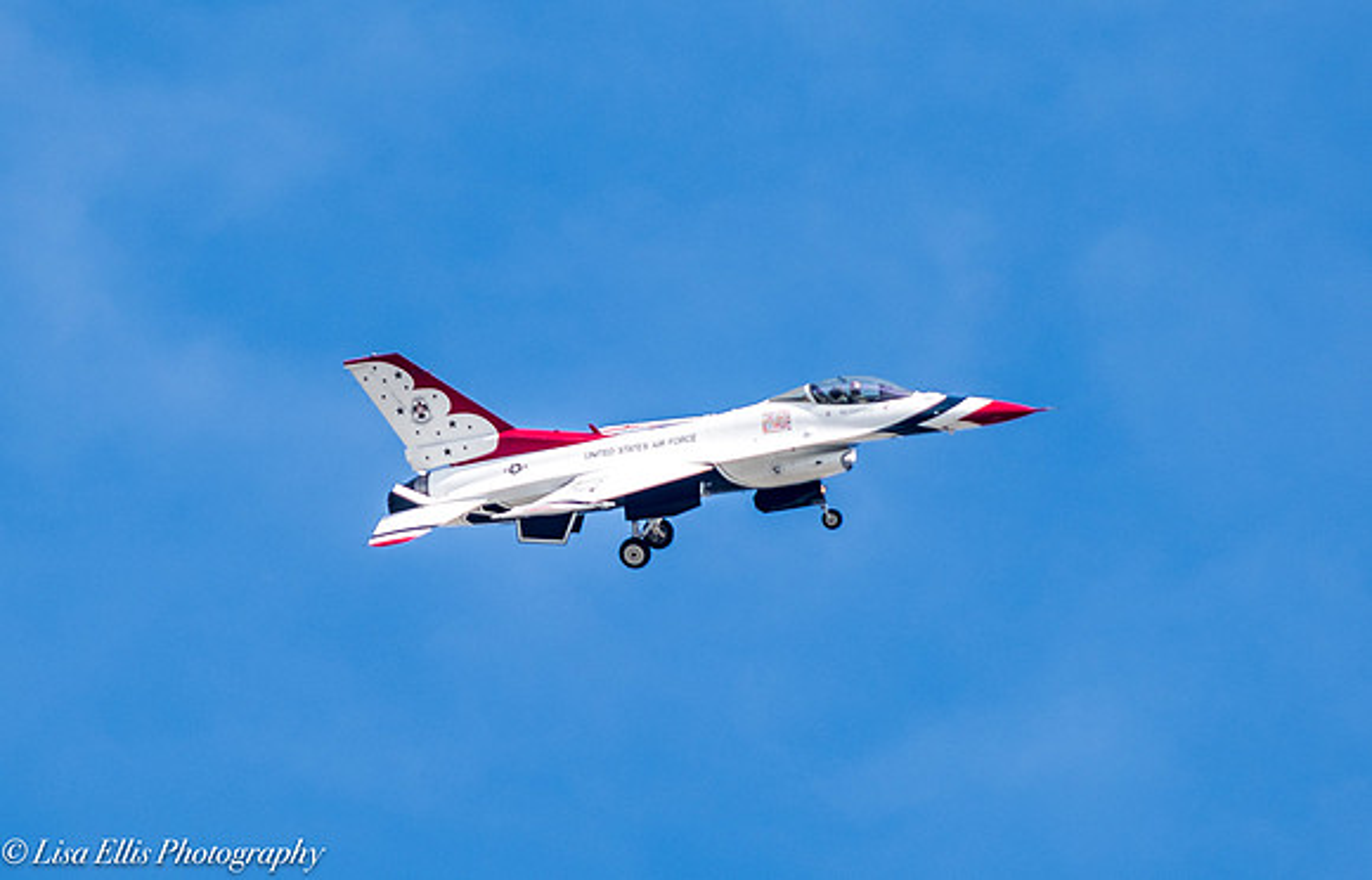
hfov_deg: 3.9
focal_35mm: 540
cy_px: 480
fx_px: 20359
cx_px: 572
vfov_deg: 2.5
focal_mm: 200
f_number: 5
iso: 100
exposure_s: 1/1600
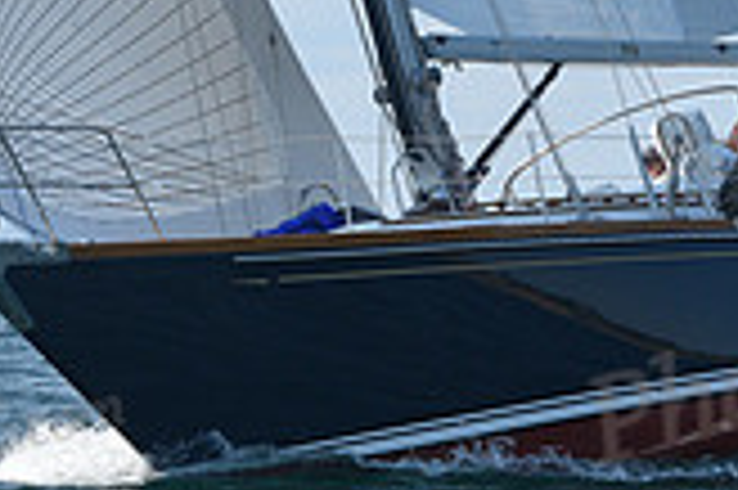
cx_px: 360
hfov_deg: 8.3
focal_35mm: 248
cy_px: 178
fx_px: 5079
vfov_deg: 5.5
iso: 320
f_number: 7.1
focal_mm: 70
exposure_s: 1/1600
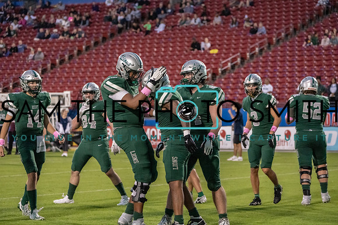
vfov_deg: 10.2
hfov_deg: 15.2
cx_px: 169
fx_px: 1268
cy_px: 112
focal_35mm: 135
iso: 12800
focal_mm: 135
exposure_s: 1/1250
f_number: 5
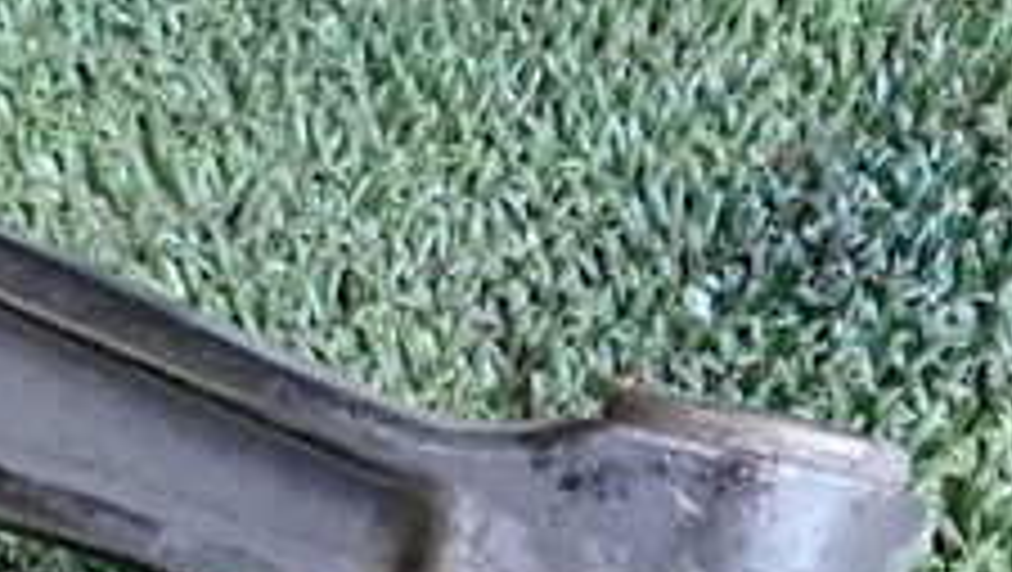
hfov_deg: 22.8
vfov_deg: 13.5
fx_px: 2337
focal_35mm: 87
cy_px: 712
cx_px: -139
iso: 200
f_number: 2.3
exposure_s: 1/125
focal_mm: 5.4
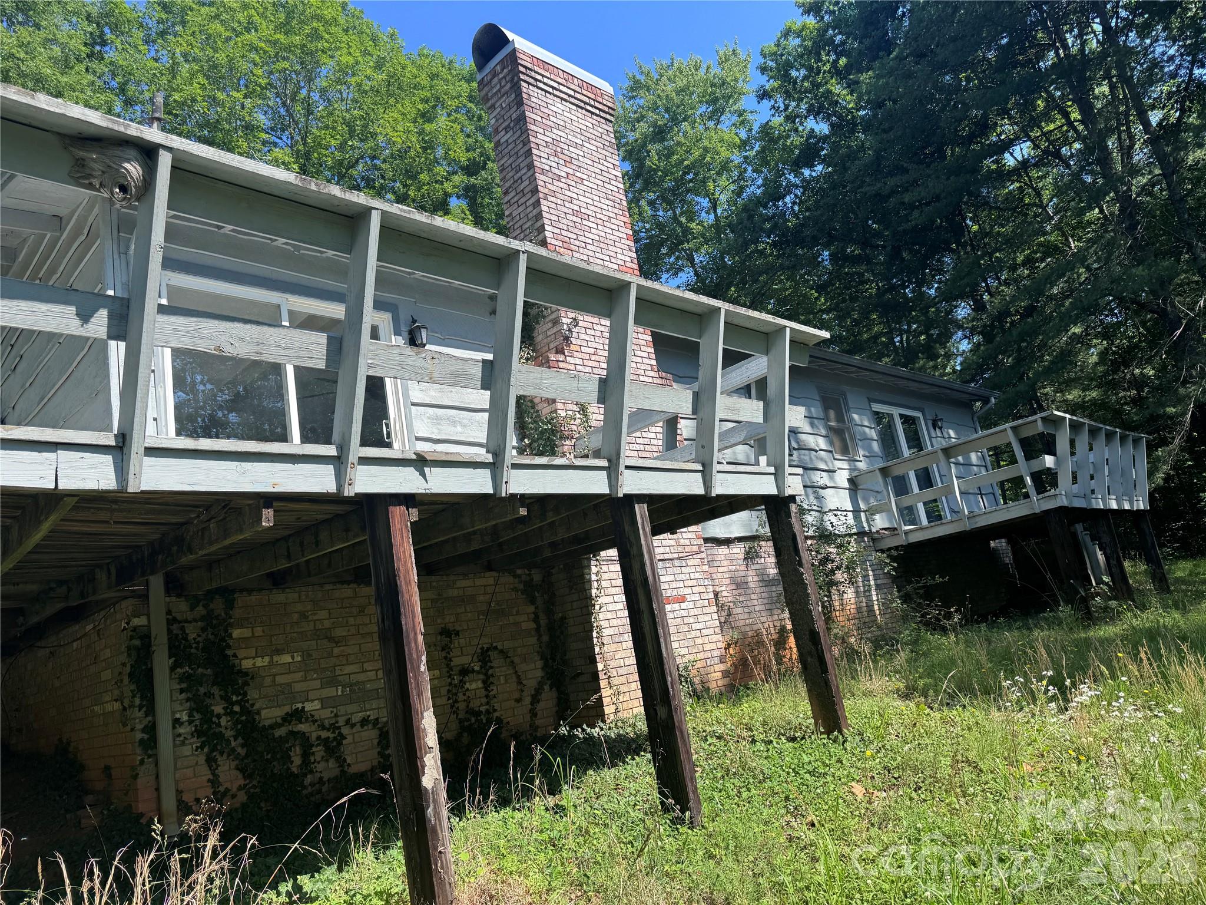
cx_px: 603
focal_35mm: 24
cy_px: 452
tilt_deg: +12.1
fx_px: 836
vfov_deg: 56.8
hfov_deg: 71.6
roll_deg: +9.9
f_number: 1.78
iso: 80
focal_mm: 6.76
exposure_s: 1/1923
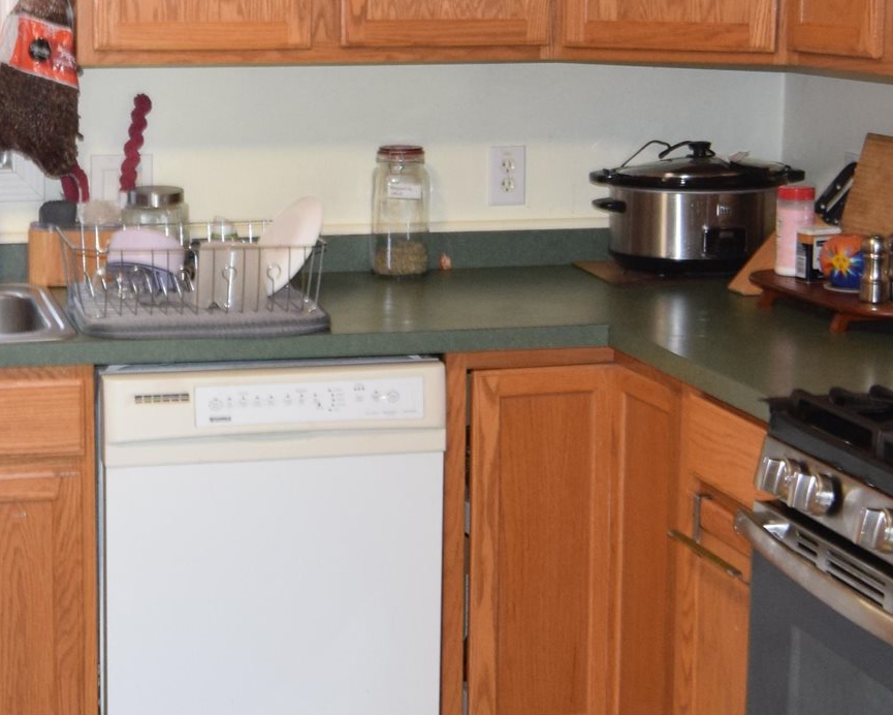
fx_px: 1850
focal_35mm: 70
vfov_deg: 21.7
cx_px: 159
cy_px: 218
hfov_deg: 26.6
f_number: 3.5
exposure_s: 1/60
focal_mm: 14
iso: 800
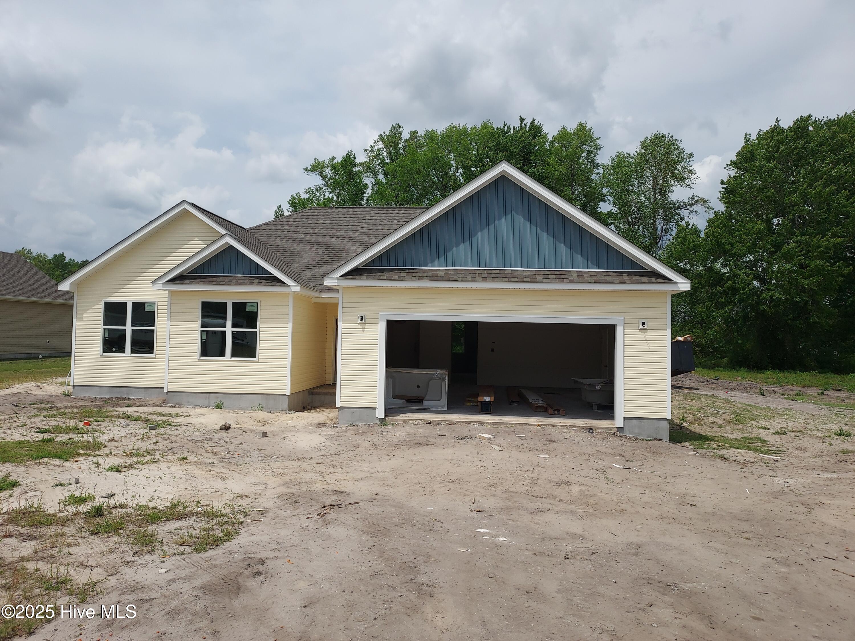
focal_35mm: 24
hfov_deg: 71.6
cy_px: 320
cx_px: 428
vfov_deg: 56.8
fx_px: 593
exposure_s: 1/2139
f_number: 1.8
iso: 40
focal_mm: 4.6
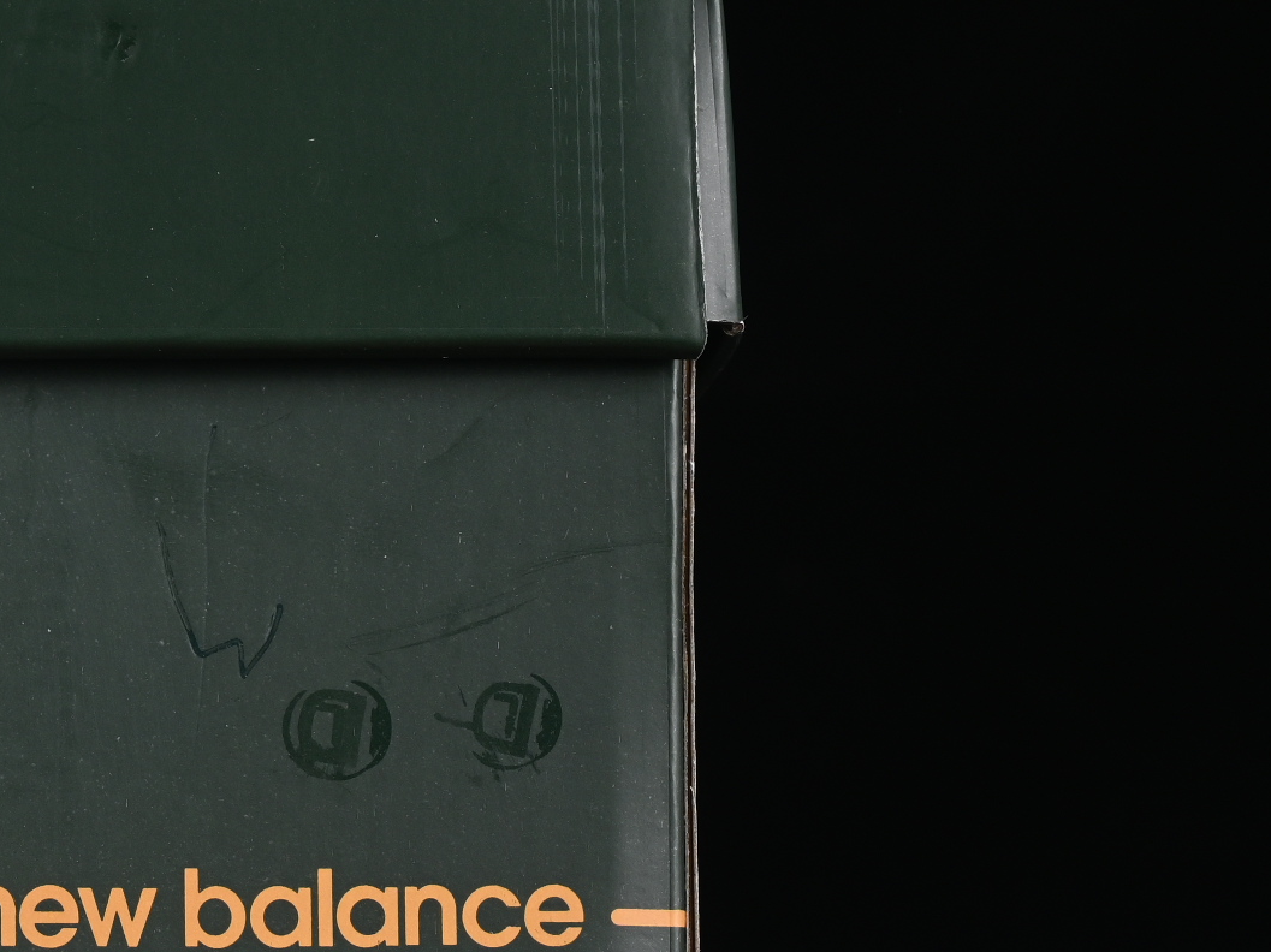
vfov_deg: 7.8
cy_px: 356
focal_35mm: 190
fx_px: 6974
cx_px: -232
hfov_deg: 10.3
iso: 160
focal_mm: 50
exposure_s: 1/60
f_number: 7.1
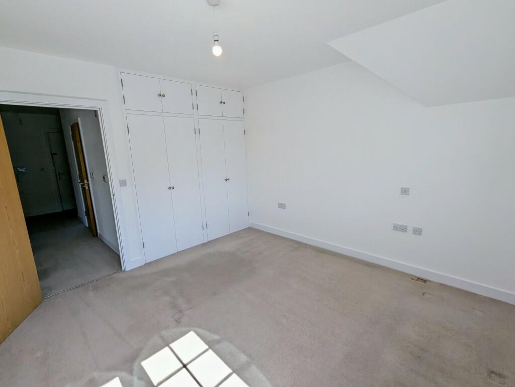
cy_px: 194
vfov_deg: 78.2
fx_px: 238
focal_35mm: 16
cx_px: 258
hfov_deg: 94.4
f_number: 2.2
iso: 57
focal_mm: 2.35
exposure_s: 1/469
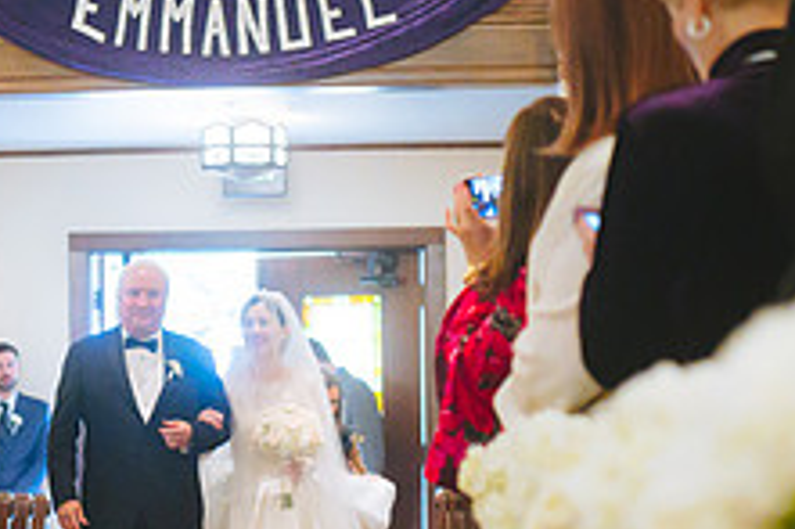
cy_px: 543
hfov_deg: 11.1
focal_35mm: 184
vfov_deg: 7.4
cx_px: 68
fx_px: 4060
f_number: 2.8
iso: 2500
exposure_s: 1/250
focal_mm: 70
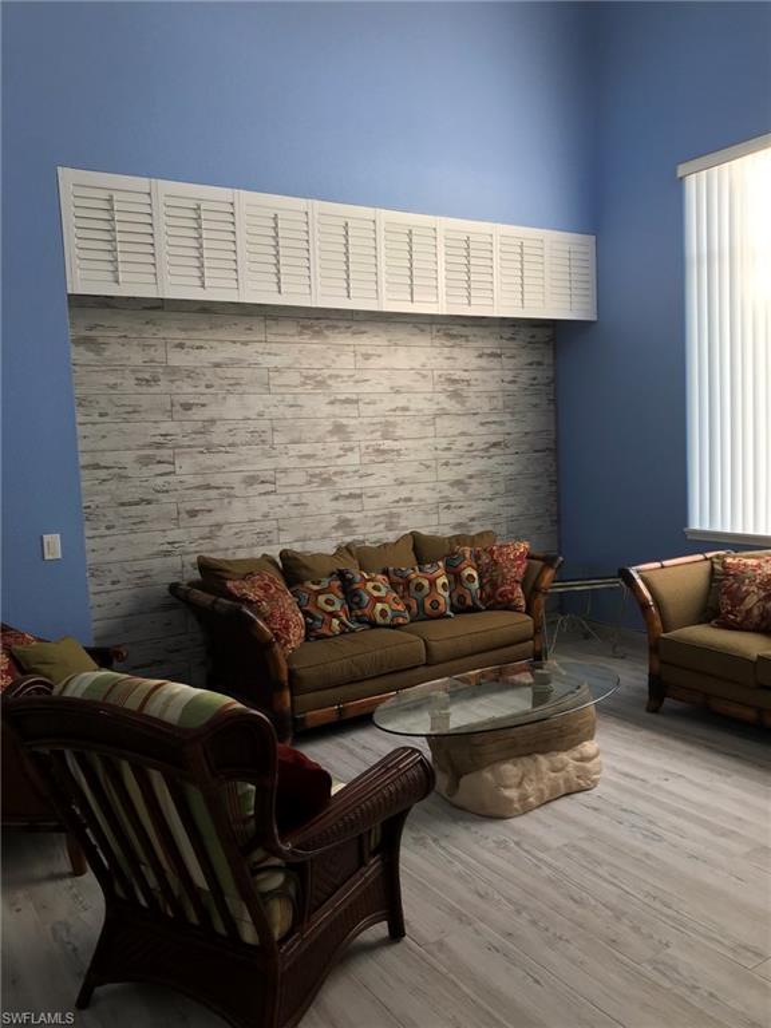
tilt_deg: -5.1
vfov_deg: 63.4
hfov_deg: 49.7
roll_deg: +2.5
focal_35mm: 28
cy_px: 514
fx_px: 832
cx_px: 386
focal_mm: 3.99
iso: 32
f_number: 1.8
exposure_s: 1/120
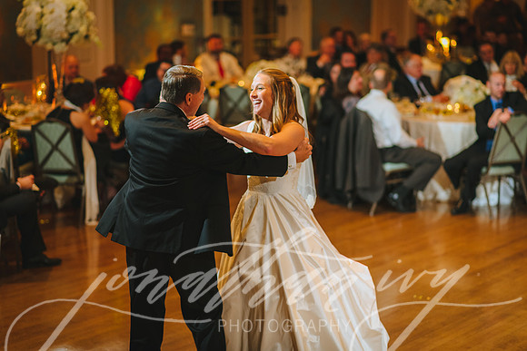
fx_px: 1245
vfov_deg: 16.1
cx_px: 264
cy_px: 176
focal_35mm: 85
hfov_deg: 23.9
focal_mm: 85
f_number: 2.2
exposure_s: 1/160
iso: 1250
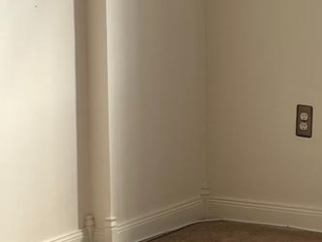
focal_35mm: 161
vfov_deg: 9.2
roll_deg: +0.4
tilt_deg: -9.3
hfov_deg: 12.1
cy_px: 116
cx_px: 326
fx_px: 1497
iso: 40
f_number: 1.5
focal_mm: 5.7
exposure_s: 1/120
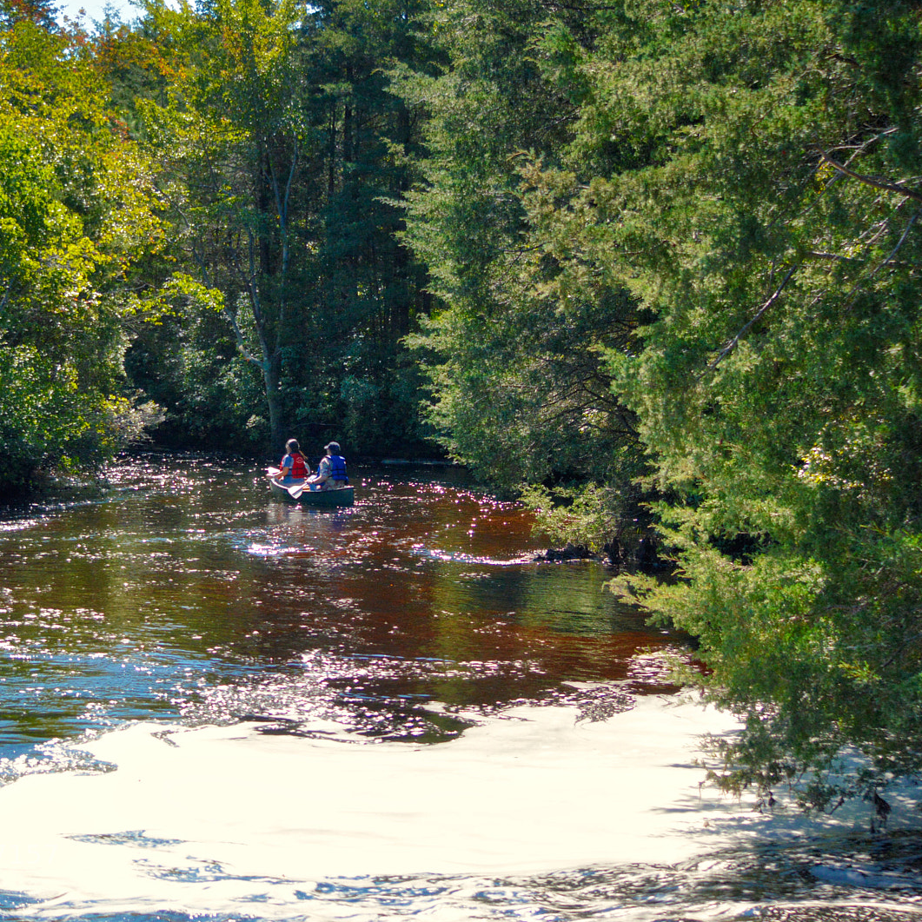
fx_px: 3183
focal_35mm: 106
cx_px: 299
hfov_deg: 16.4
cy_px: 461
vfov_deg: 16.5
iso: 400
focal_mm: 55
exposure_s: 1/640
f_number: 4.5
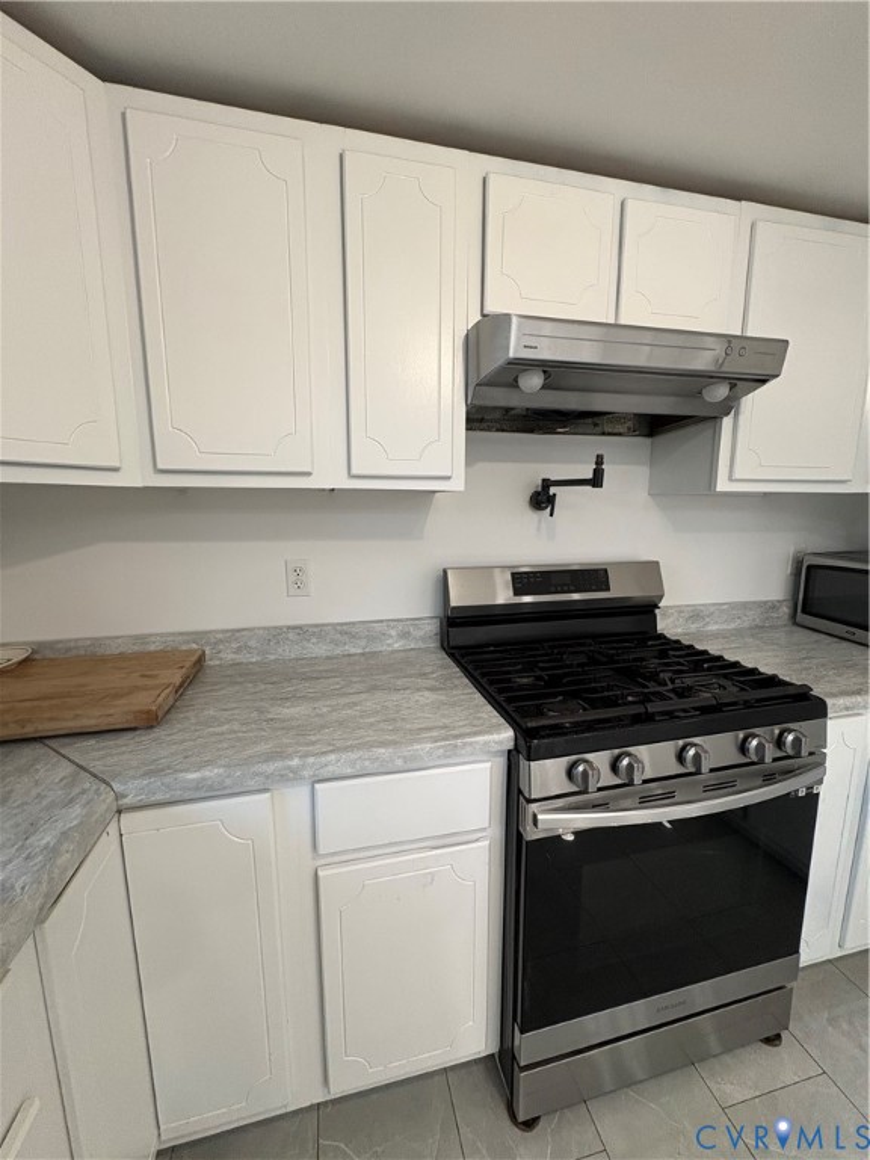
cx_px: 435
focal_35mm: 14
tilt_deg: -7.7
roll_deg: -0.3
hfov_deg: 85.7
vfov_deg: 102.1
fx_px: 469
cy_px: 580
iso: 200
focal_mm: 2.22
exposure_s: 1/60
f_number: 2.2
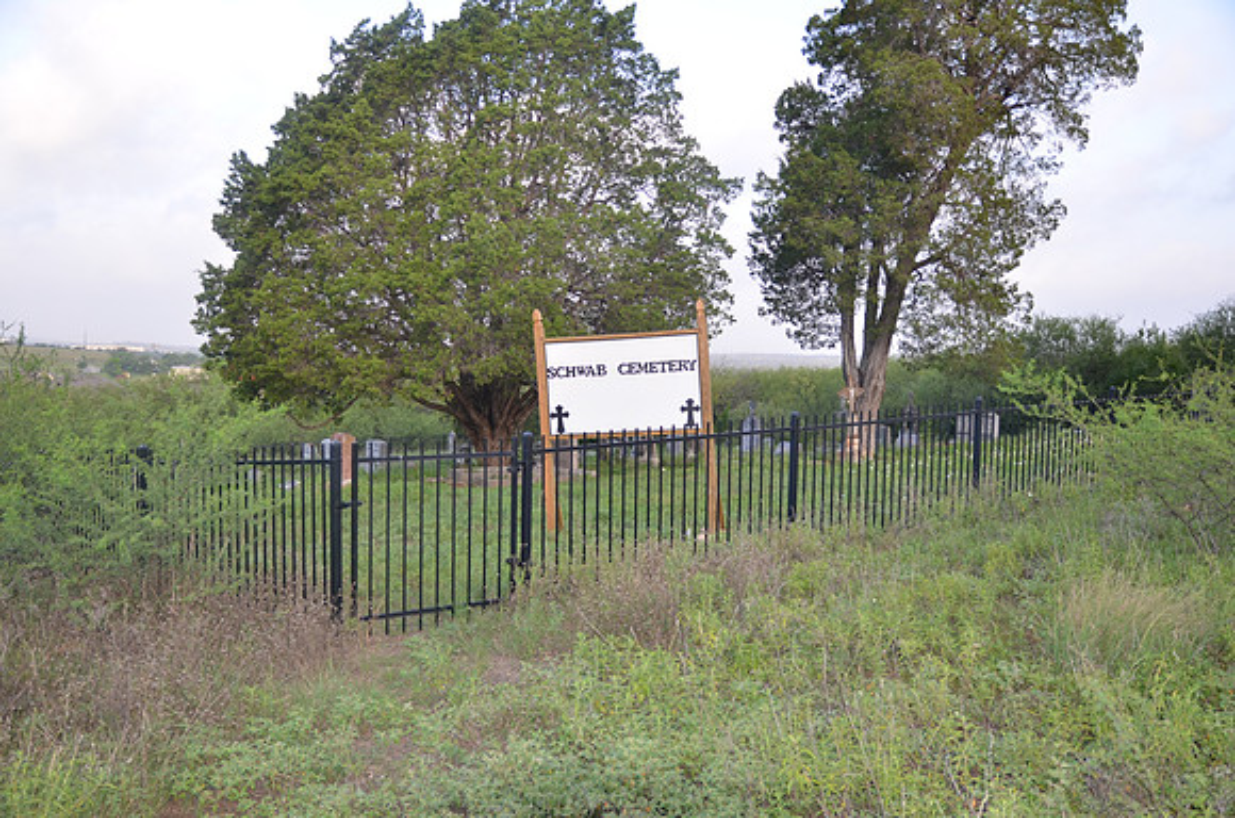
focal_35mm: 32
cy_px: 409
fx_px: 1078
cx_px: 618
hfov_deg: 59.6
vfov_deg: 41.5
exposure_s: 1/250
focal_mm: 21
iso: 200
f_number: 4
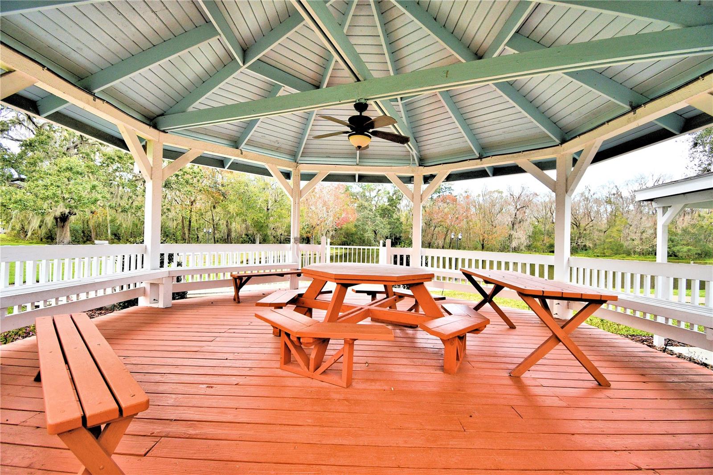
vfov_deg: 77.3
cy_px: 238
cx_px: 356
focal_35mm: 15
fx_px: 297
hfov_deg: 100.4
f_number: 4.5
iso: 560
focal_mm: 10
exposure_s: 1/250
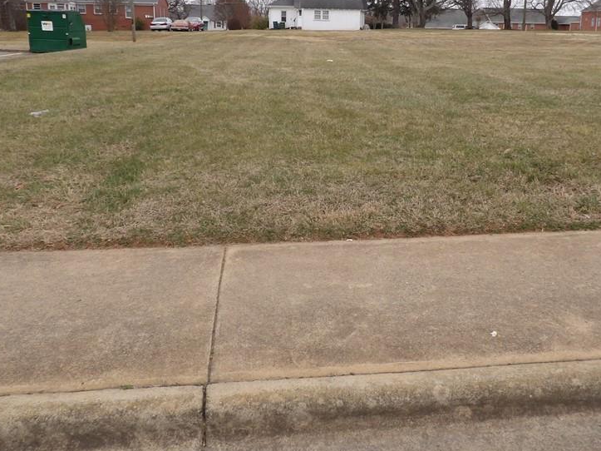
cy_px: 176
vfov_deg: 41.5
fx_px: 590
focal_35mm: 34
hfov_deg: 53.8
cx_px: 339
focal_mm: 4.3
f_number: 3.2
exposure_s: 1/349
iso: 100
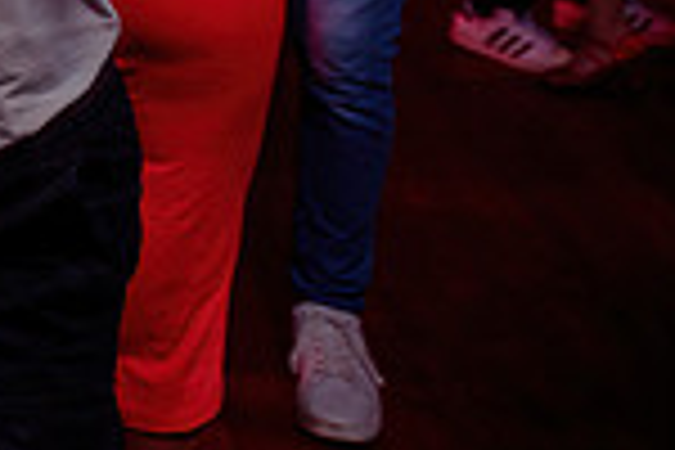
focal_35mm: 93
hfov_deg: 18.9
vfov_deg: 13.2
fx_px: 1744
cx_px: -382
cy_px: -367
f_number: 2.8
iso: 800
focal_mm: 24
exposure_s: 1/30
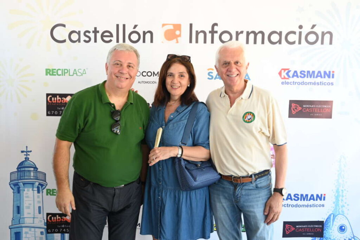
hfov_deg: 56.5
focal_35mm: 34
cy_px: 120
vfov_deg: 39.4
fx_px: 335
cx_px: 180
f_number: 5
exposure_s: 1/80
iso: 400
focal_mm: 33.5
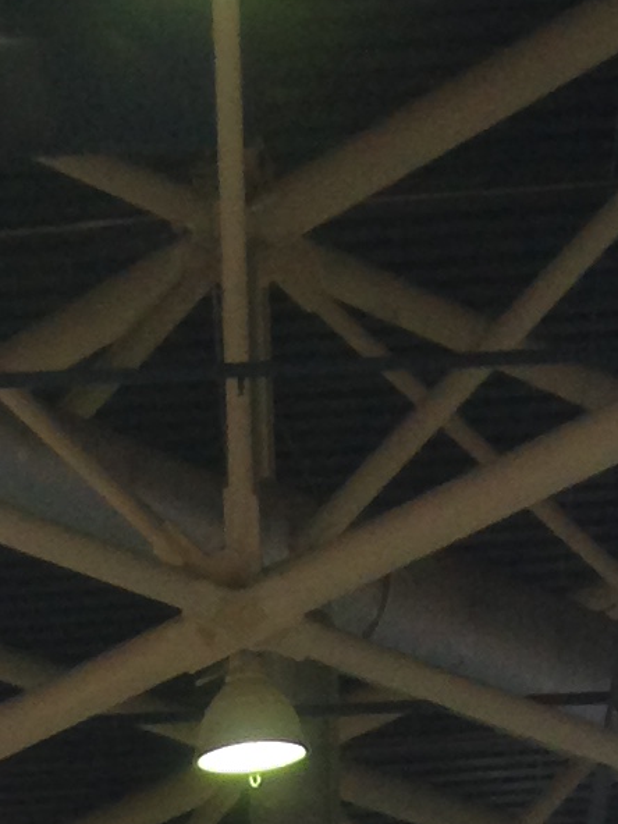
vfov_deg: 9.4
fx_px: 4332
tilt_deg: +4.6
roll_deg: +1.0
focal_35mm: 182
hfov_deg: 8.1
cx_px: 122
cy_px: 2153
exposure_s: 1/60
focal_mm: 4.12
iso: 64
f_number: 2.4
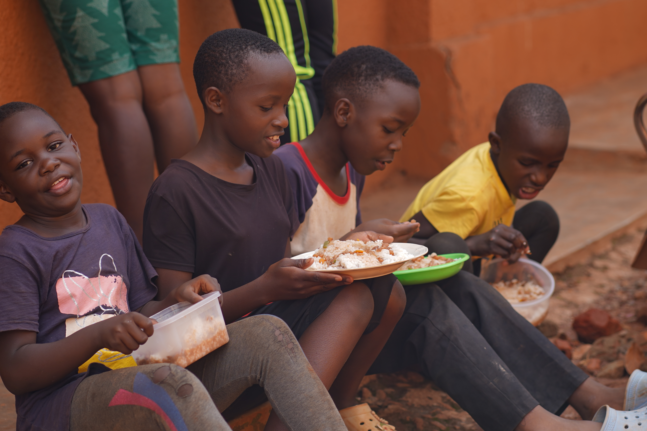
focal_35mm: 127
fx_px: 2282
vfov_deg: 10.8
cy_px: 216
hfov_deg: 16.1
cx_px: 324
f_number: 2.8
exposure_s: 1/320
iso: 64
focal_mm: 85
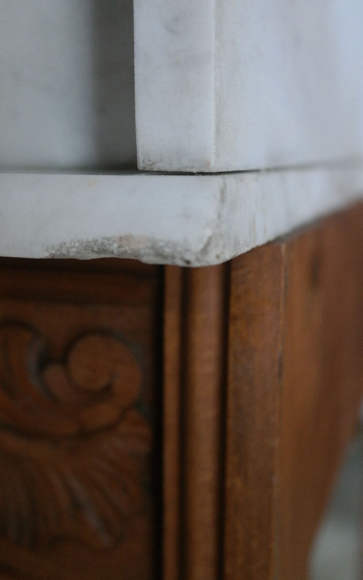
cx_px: 171
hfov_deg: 25.3
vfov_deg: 39.6
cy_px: 290
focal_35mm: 51
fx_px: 807
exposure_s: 1/60
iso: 1600
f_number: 4.5
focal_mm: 32
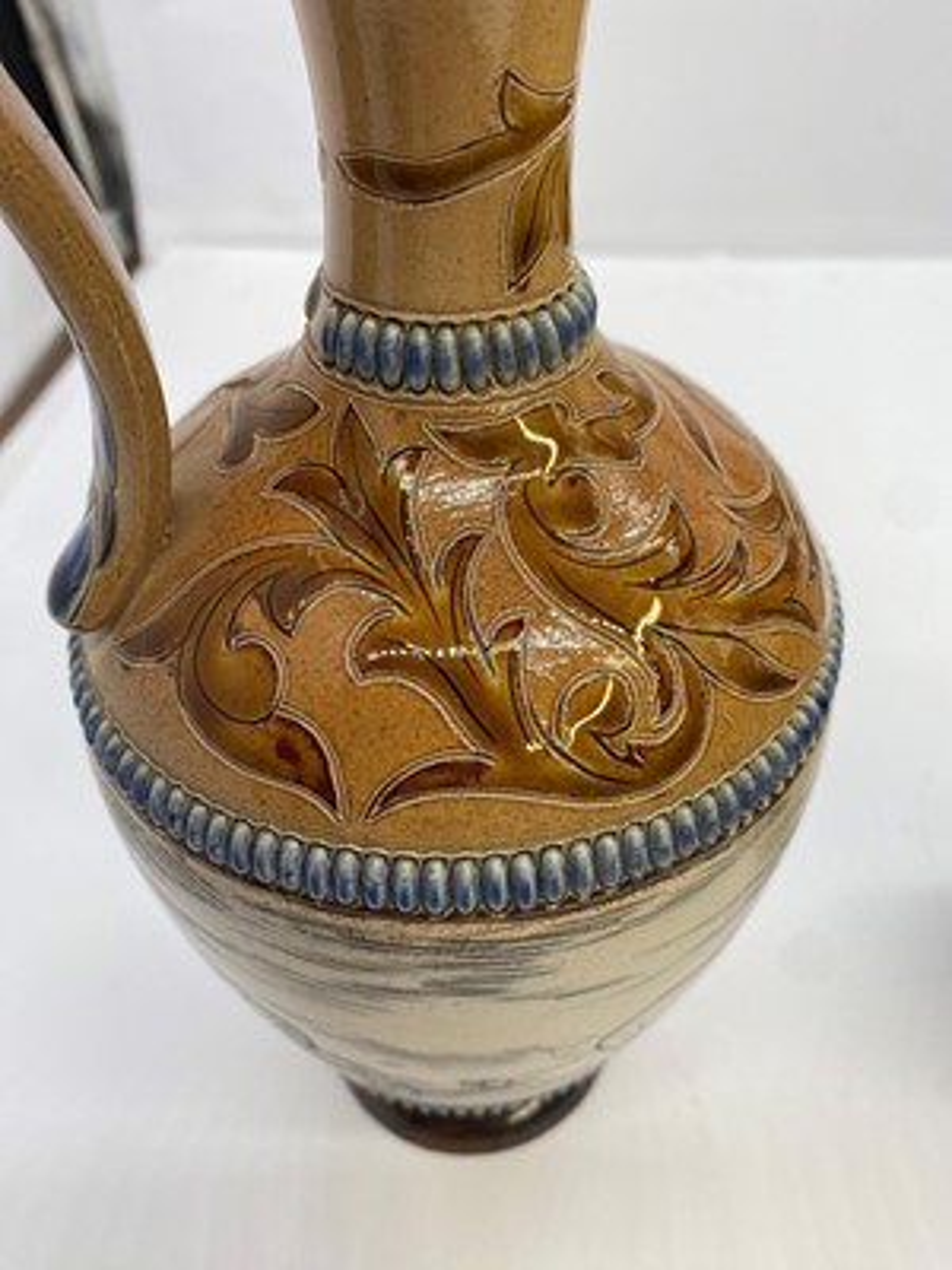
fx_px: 953
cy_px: 635
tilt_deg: -42.5
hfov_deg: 53.1
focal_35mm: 26
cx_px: 476
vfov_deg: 67.3
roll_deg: +1.6
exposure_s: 1/217
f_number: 1.8
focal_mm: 4.25
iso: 32
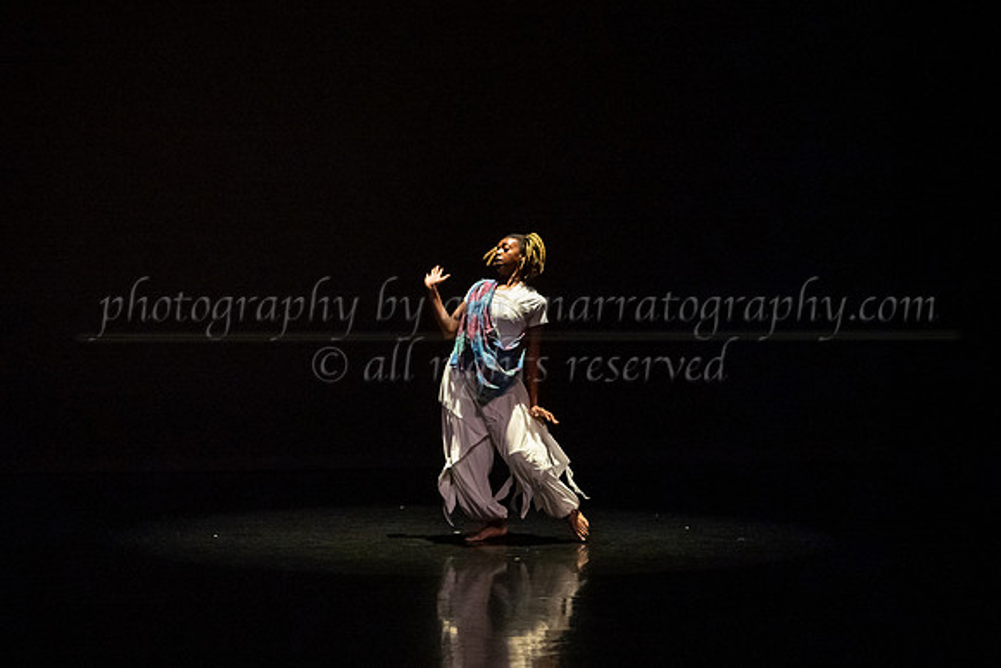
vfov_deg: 18.1
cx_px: 521
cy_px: 343
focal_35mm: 76
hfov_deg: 26.8
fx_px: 2101
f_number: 4
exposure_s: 1/400
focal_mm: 61
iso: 6400
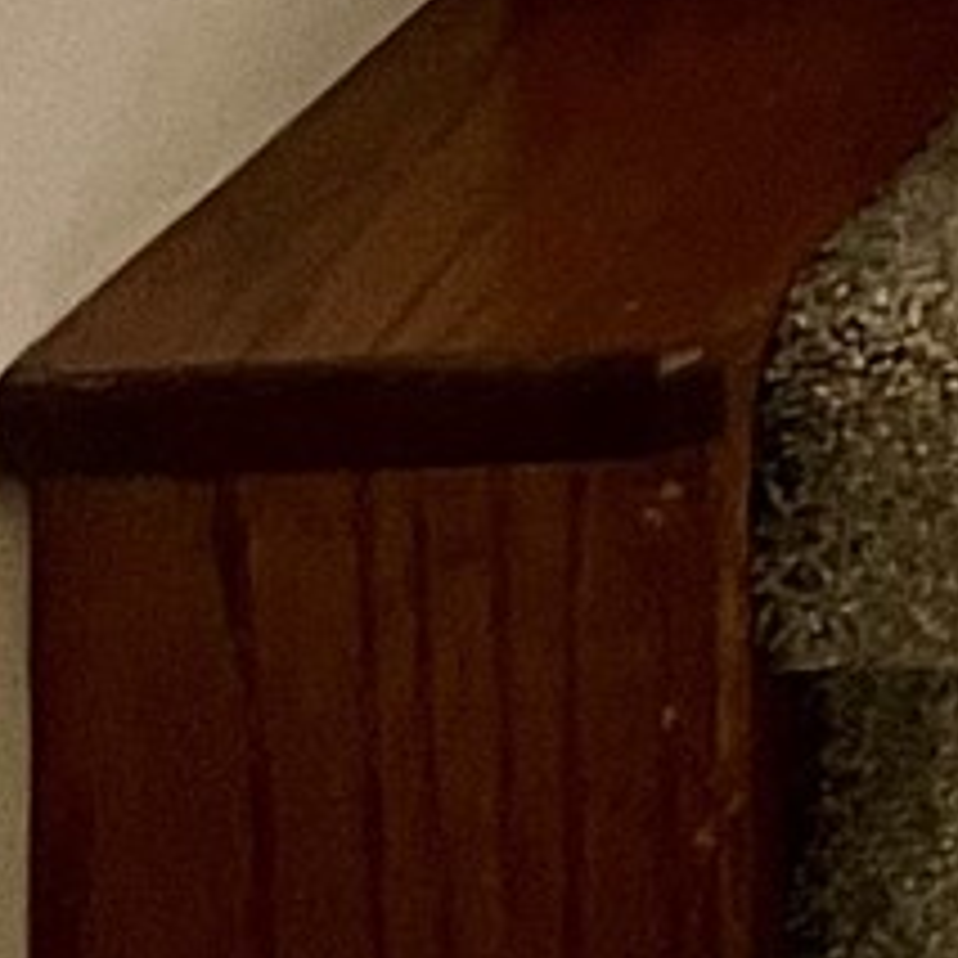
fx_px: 6920
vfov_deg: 6.4
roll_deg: -0.7
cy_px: -2878
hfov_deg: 6.8
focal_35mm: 221
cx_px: 3288
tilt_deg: +3.7
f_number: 1.5
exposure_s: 1/60
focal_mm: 5.7
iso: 200
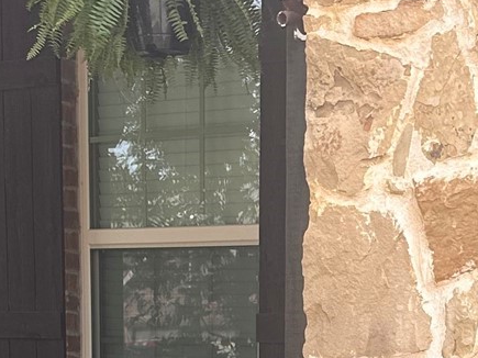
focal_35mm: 113
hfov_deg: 17.4
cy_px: 640
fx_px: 1560
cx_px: 338
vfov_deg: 12.1
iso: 80
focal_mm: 6.86
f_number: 1.78
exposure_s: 1/952
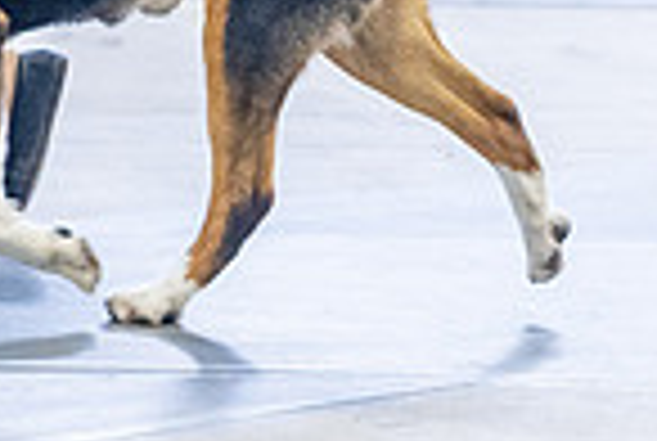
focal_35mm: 301
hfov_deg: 6.8
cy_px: -398
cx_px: -63
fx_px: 5504
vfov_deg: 4.5
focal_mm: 76
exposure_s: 1/320
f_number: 3.5
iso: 6400
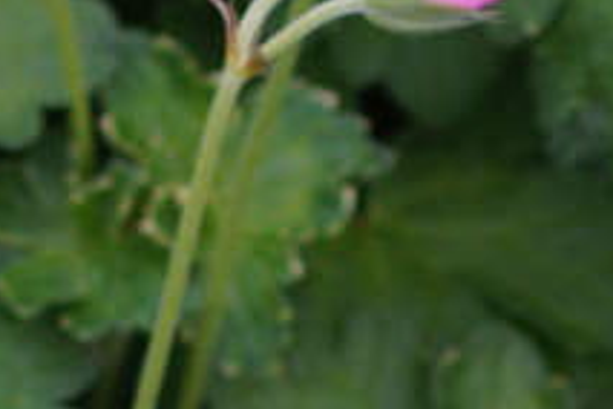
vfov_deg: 1.6
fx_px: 14404
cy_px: -648
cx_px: 368
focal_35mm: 846
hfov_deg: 2.4
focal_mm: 100
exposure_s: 1/160
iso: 200
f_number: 4
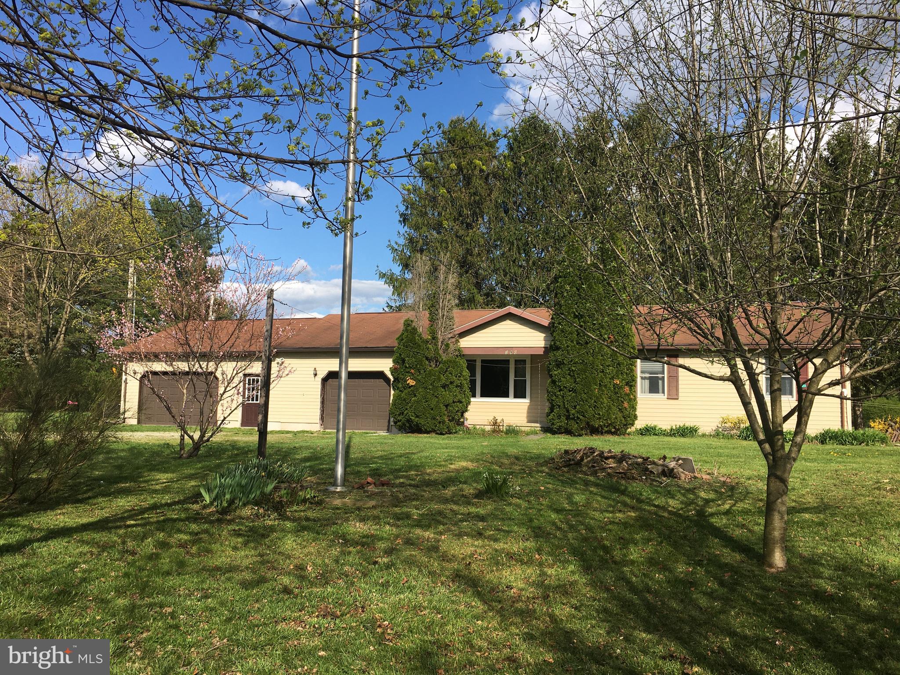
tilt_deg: +5.6
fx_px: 754
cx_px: 450
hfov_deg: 61.7
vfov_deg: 48.2
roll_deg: -1.5
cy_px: 338
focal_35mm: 29
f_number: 2.2
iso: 25
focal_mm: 4.15
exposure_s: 1/1637
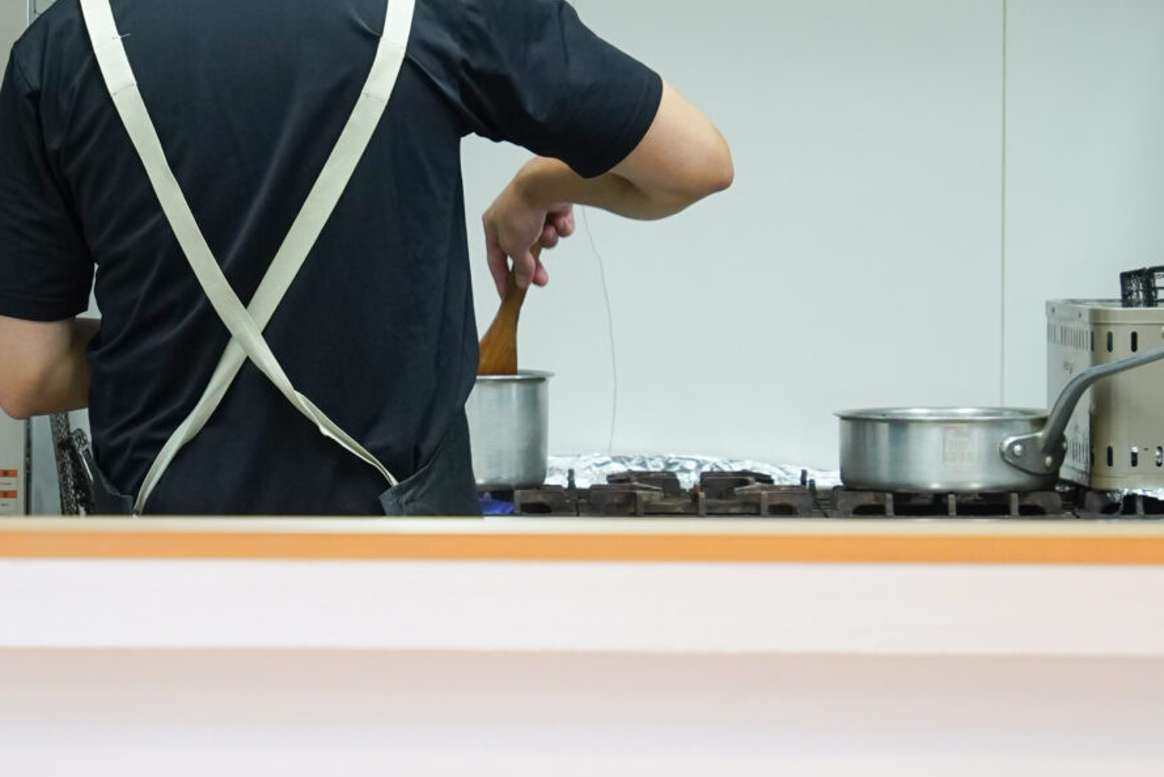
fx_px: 6144
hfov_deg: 10.8
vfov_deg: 7.2
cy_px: 218
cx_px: 340
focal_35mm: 190
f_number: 4.5
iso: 2000
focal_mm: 88
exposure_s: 1/100
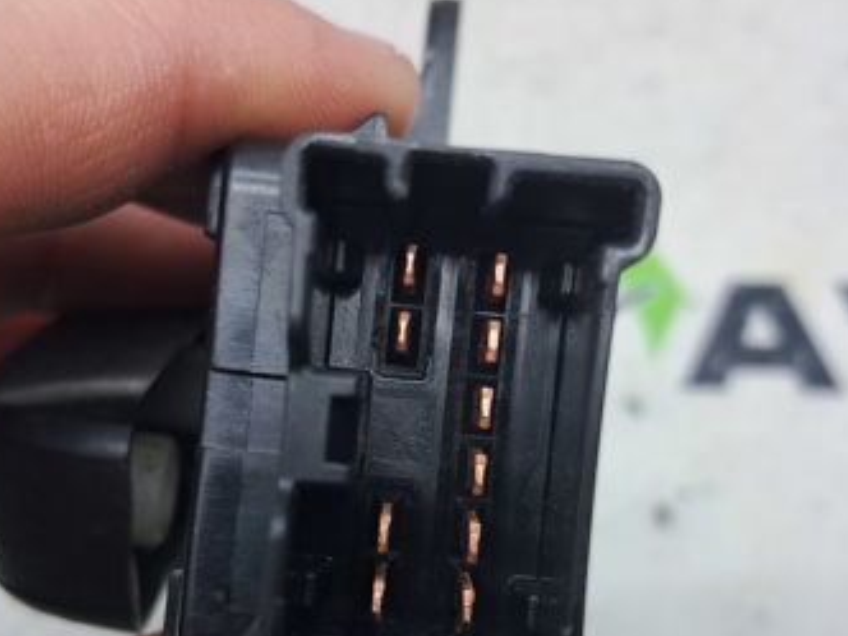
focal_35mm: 52
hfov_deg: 36.8
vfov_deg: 27.8
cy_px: 430
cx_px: 414
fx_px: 1274
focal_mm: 4
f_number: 1.8
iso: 50
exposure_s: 1/50
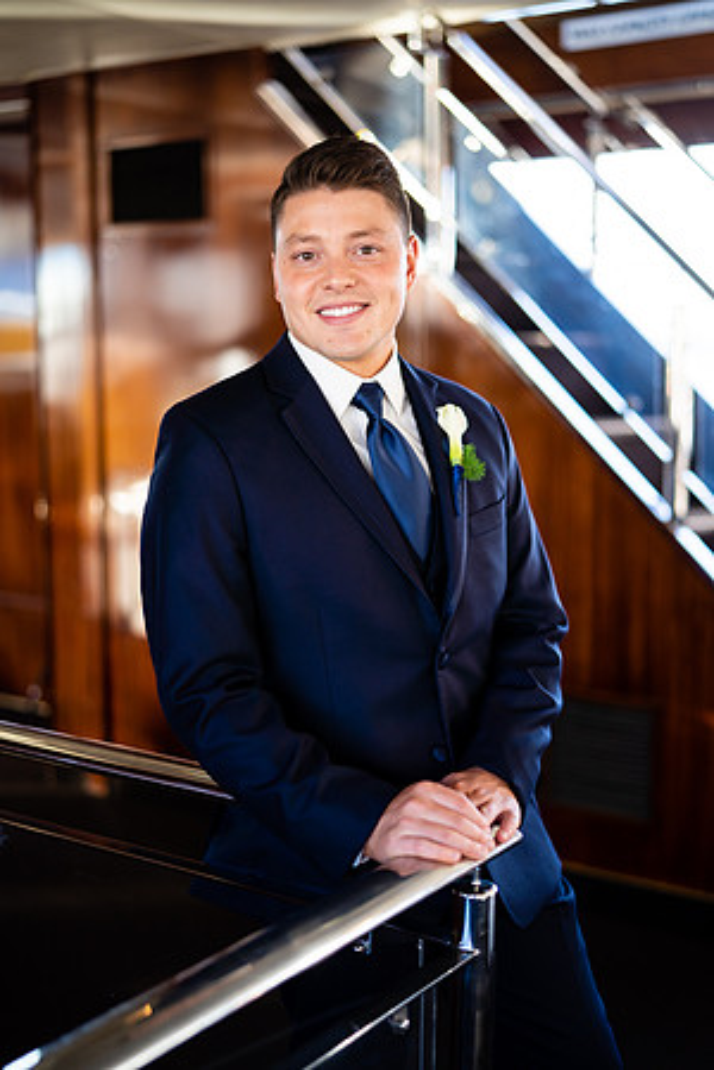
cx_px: 357
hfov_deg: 27.0
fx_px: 1487
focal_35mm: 50
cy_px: 535
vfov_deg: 39.6
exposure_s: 1/320
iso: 160
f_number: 1.4
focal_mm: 50
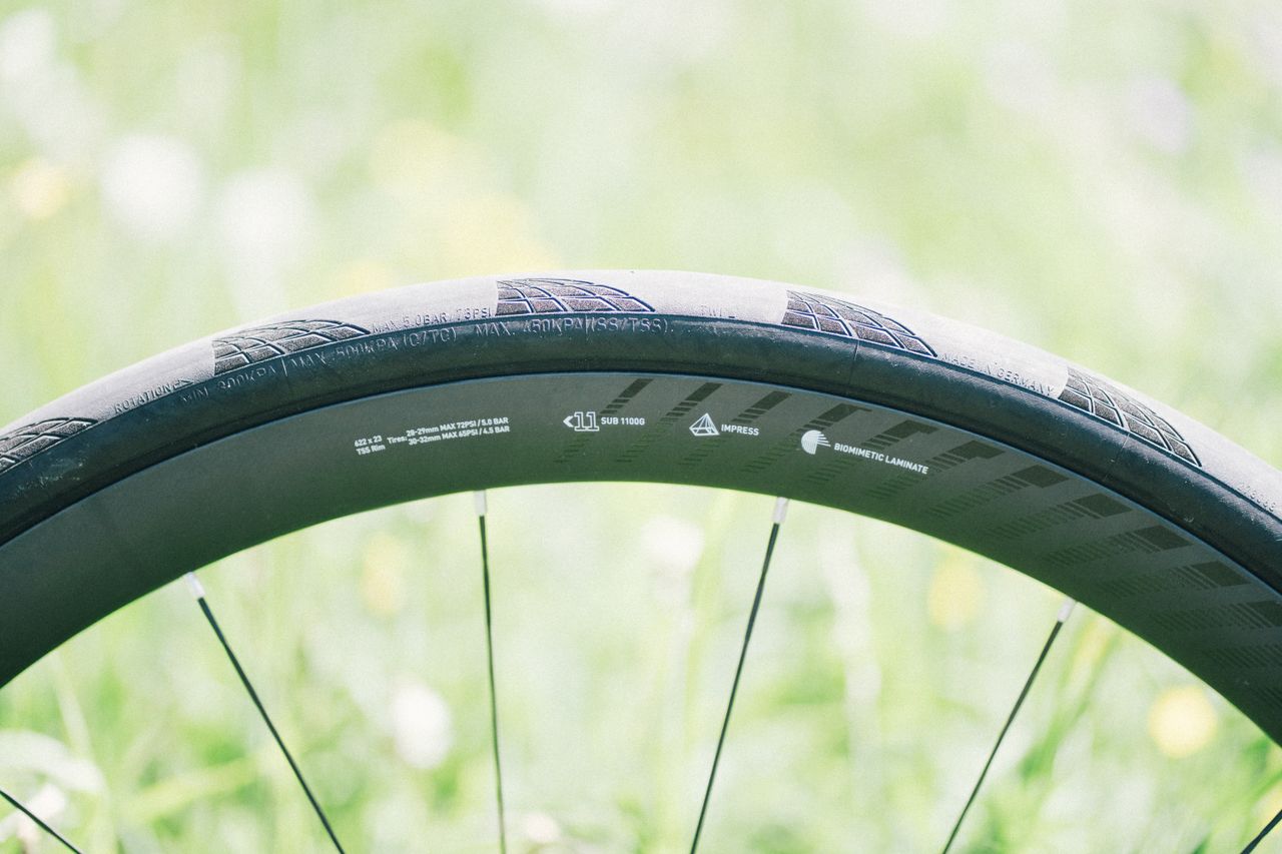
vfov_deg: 16.1
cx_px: 641
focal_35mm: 85
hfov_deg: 23.9
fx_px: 3026
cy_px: 427
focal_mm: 85
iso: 400
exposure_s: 1/4000
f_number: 1.8
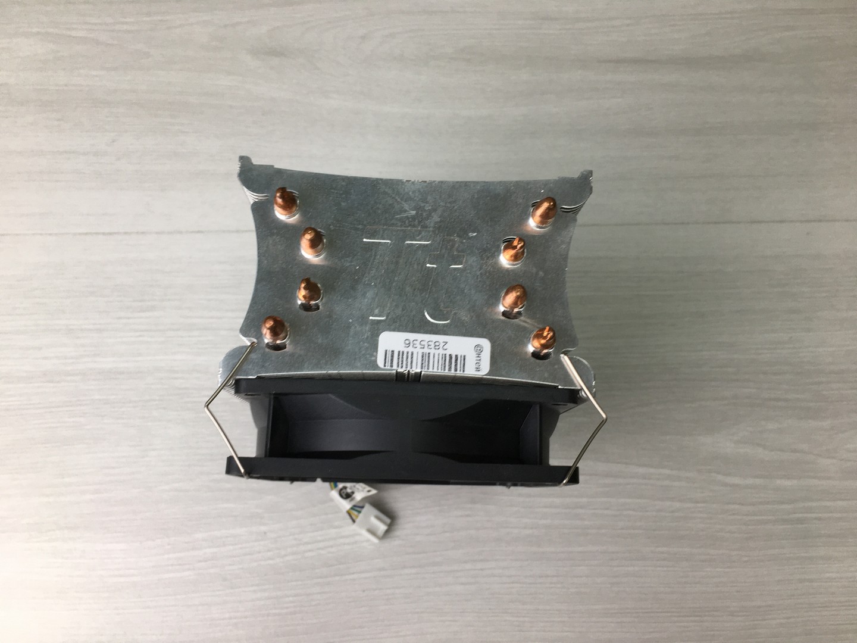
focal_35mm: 29
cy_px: 322
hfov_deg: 61.7
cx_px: 428
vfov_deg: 48.2
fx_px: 718
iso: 32
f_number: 2.2
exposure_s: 1/100
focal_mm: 4.15
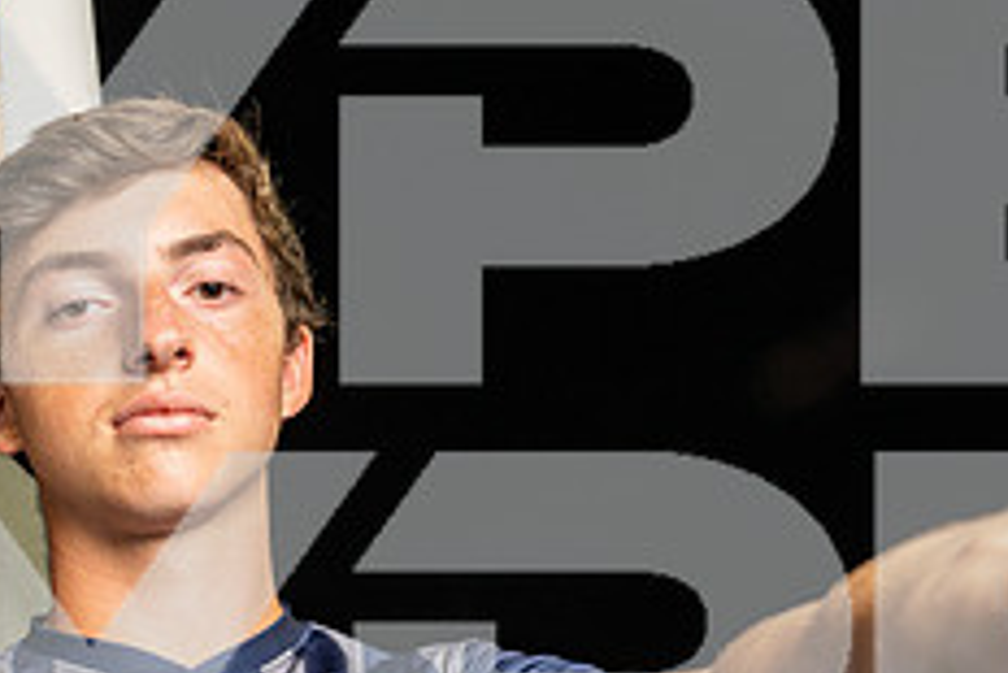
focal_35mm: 60
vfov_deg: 21.8
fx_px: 1681
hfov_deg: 32.8
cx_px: 269
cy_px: 684
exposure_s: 1/200
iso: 500
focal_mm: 24
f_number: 7.1
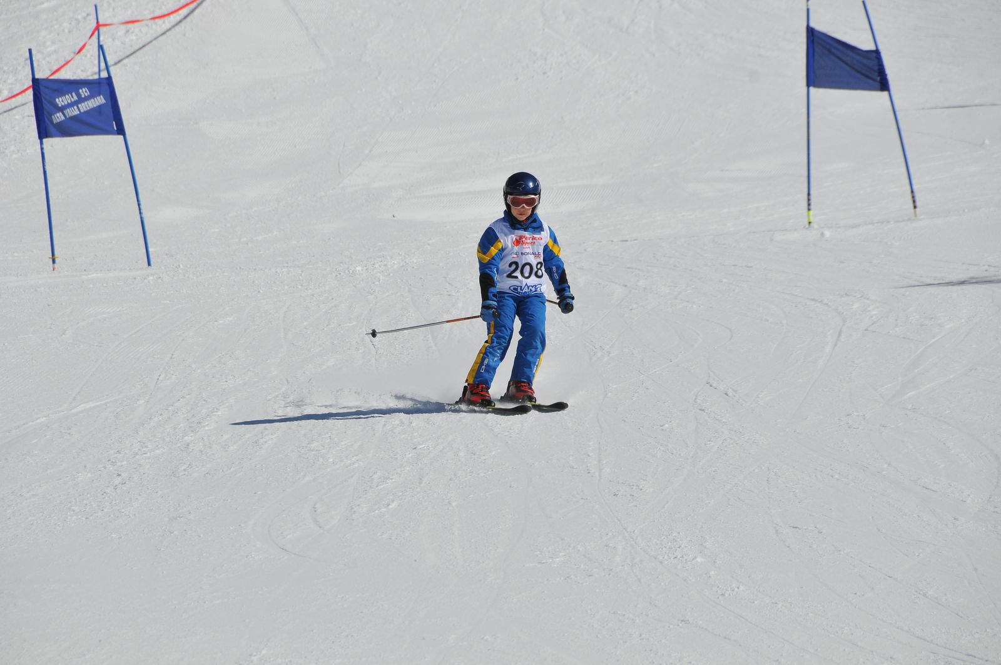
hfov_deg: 6.9
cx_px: 500
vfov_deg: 4.6
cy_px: 332
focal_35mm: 300
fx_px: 8332
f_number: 9
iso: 200
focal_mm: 200
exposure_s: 1/1250
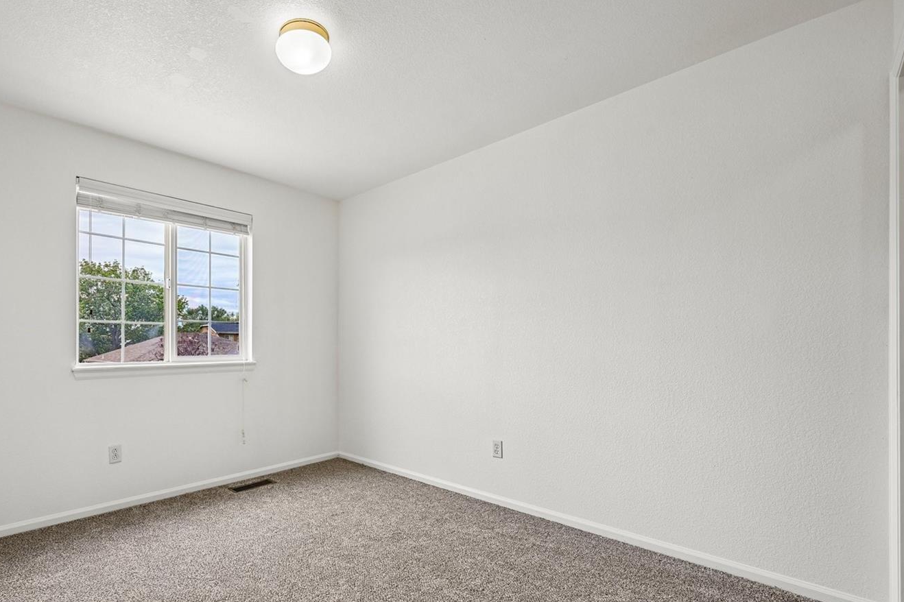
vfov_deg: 70.1
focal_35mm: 17
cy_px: 339
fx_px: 427
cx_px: 365
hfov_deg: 92.2
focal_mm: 14
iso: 64
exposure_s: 1/20
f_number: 8
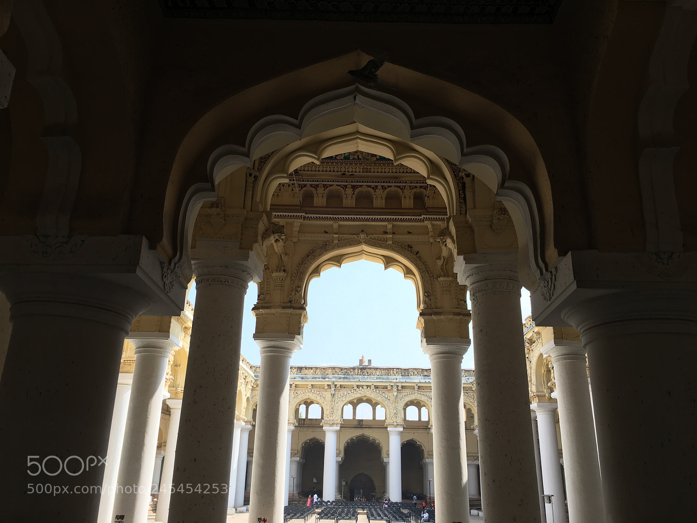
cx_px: 348
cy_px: 262
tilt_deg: +21.0
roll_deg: -1.2
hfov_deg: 61.7
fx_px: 584
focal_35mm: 29
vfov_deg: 48.2
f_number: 2.2
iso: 25
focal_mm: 4.15
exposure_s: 1/493
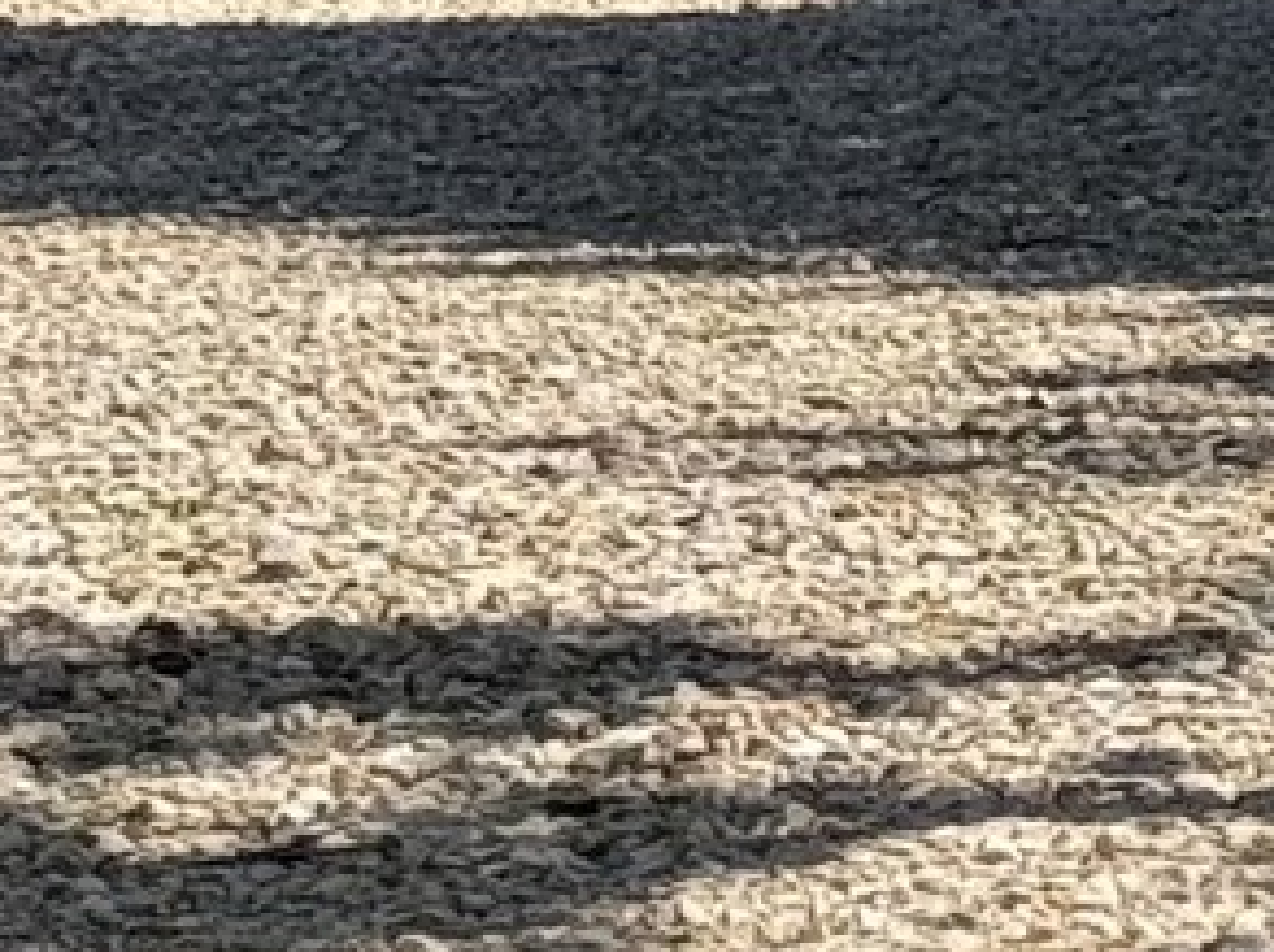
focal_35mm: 315
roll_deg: +0.6
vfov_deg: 4.7
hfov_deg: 6.0
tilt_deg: +1.2
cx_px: 3031
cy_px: -691
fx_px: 11579
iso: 64
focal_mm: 6.76
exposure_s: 1/2033
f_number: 1.78
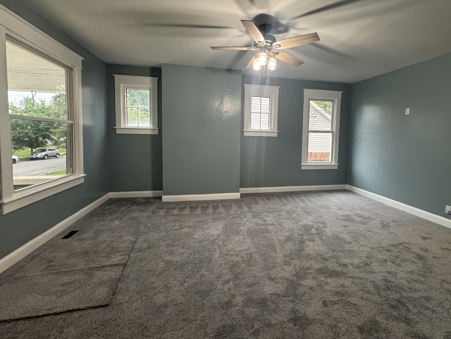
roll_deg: -1.7
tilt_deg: -4.4
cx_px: 250
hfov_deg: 90.7
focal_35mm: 17
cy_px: 151
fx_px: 221
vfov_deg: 74.5
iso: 250
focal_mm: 2.22
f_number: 2.2
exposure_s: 1/60
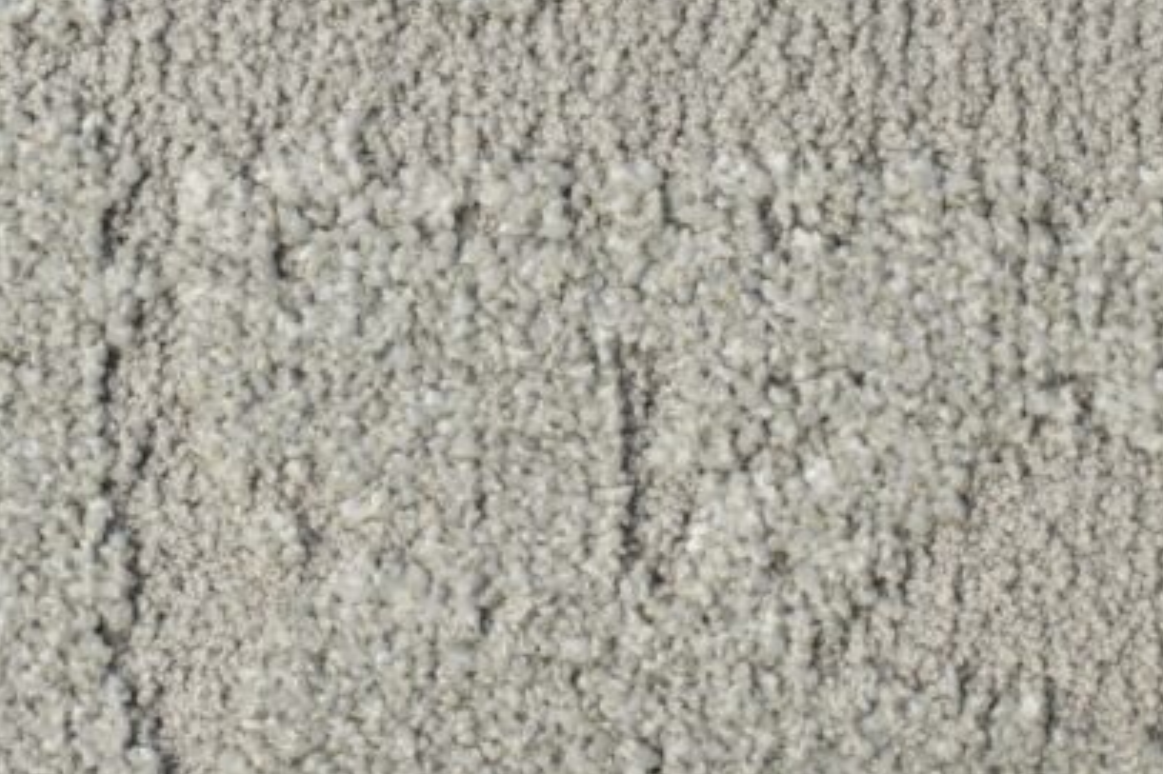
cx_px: 269
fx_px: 4876
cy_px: -141
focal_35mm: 151
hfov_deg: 13.5
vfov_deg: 9.0
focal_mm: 40
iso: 100
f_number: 11
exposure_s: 1/1.25
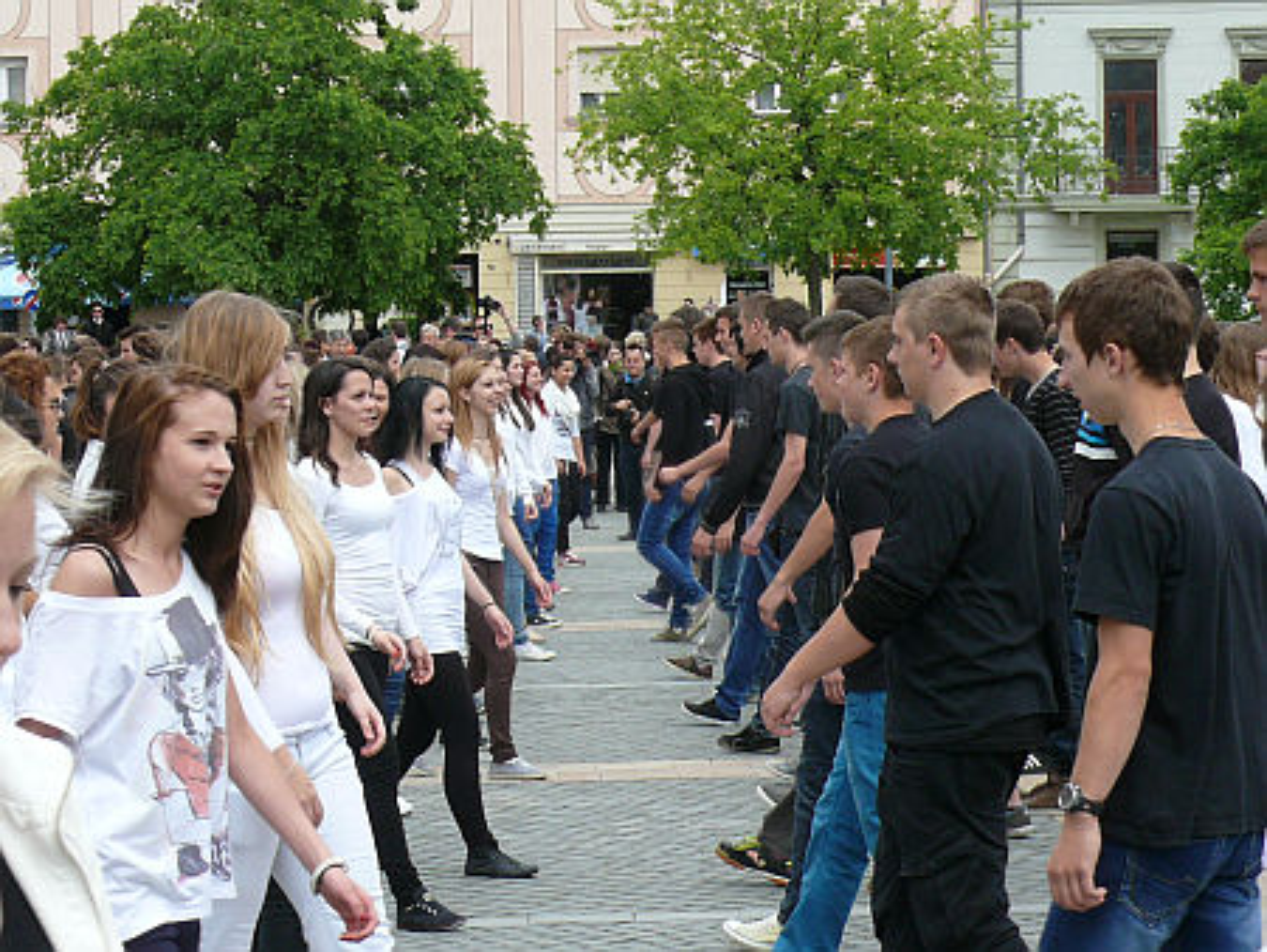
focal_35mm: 119
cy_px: 476
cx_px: 634
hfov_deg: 16.5
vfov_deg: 12.5
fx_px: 4358
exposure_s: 1/320
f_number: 5.6
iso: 100
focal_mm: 14.5
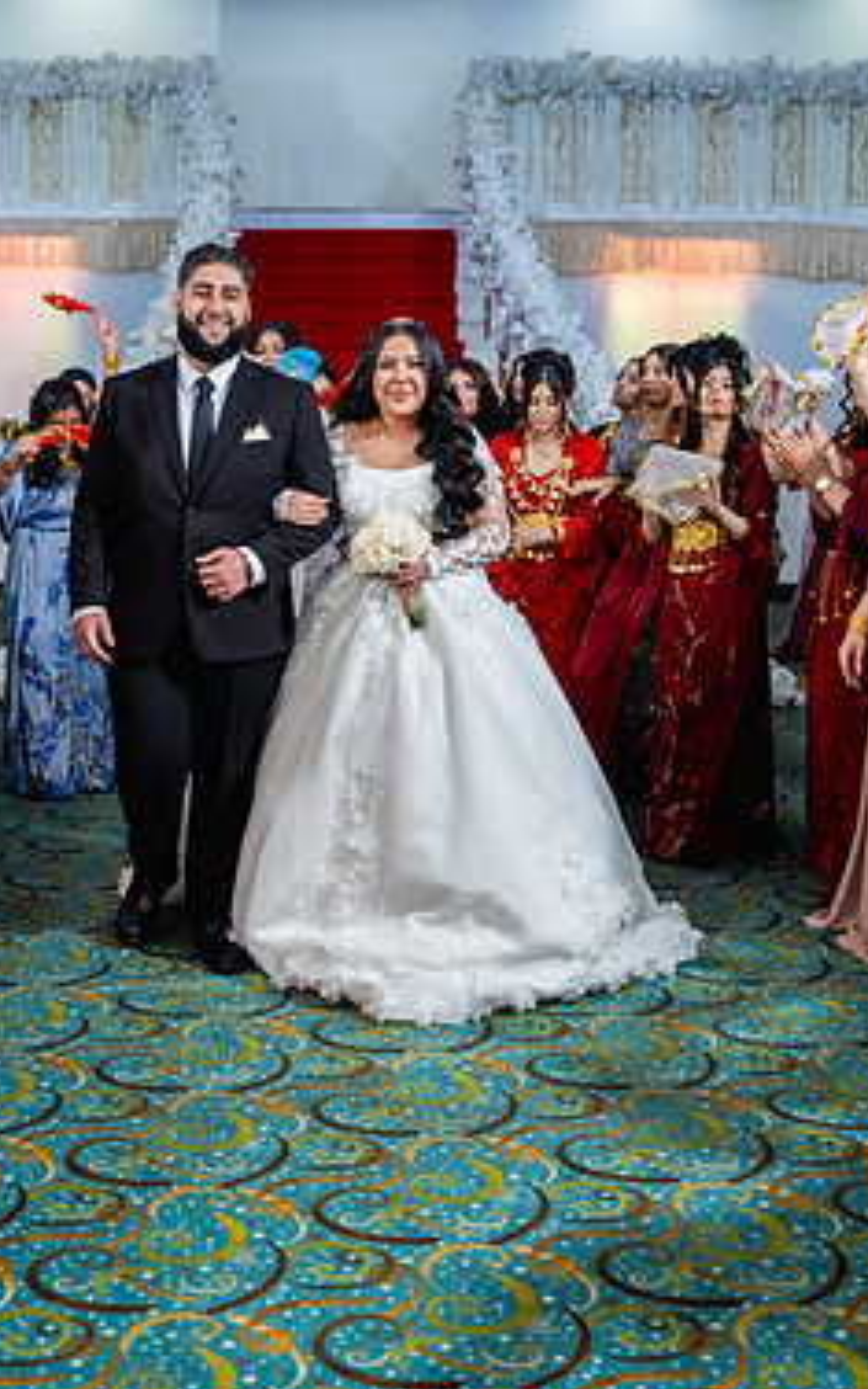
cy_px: 711
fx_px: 1665
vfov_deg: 45.3
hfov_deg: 29.1
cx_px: 332
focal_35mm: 44
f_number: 2.8
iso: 800
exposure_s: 1/160
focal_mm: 28
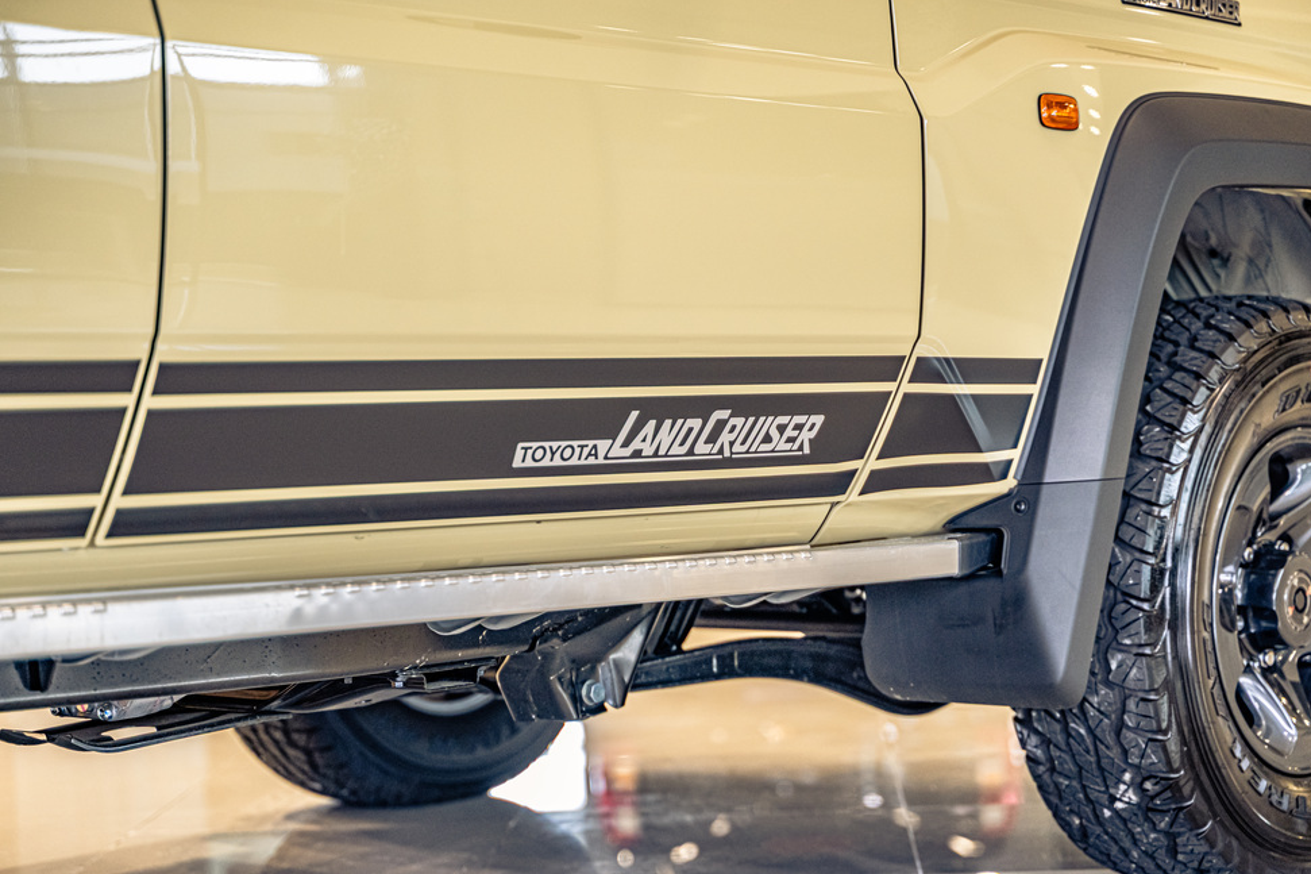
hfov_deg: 25.7
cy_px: 438
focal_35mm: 79
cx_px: 647
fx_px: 2876
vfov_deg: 17.3
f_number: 2.8
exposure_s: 1/200
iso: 1250
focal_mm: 75
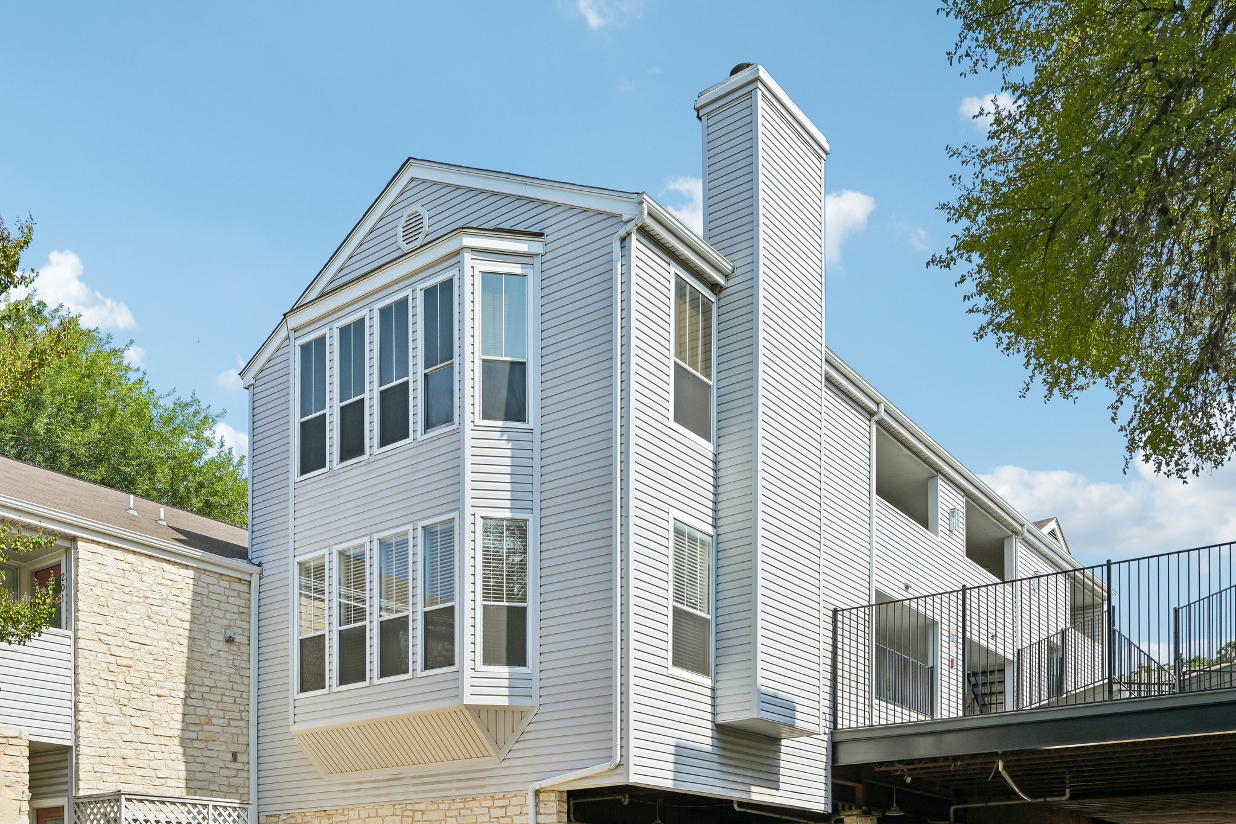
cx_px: 618
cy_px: 412
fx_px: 1133
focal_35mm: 33
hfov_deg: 57.2
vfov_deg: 40.0
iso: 100
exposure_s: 1/750
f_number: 6.7
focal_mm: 22
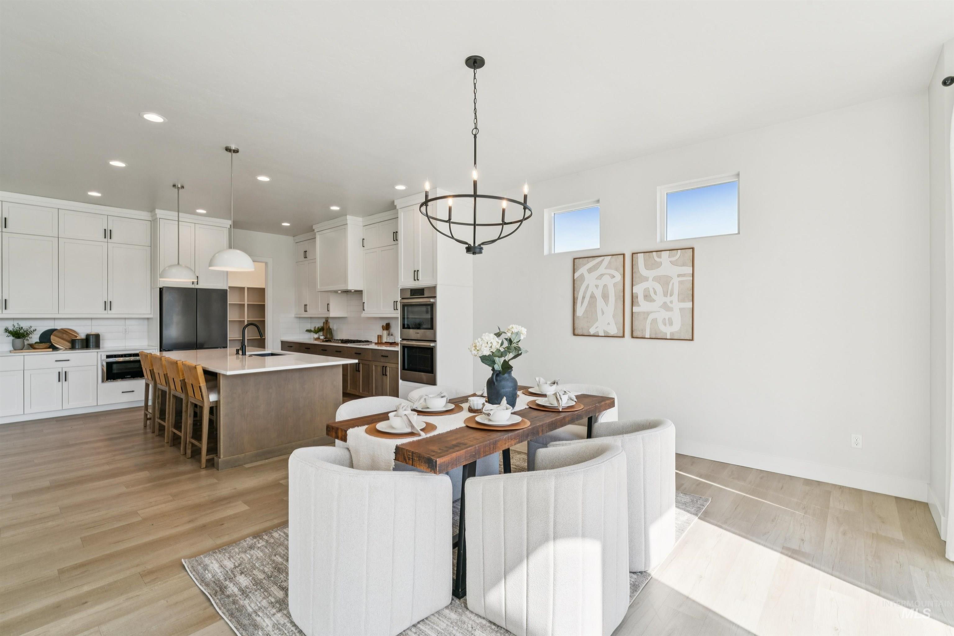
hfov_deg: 96.4
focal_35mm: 16
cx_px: 477
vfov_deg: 73.4
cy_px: 318
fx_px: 427
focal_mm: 16.1
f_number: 13
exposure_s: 1/60
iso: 400
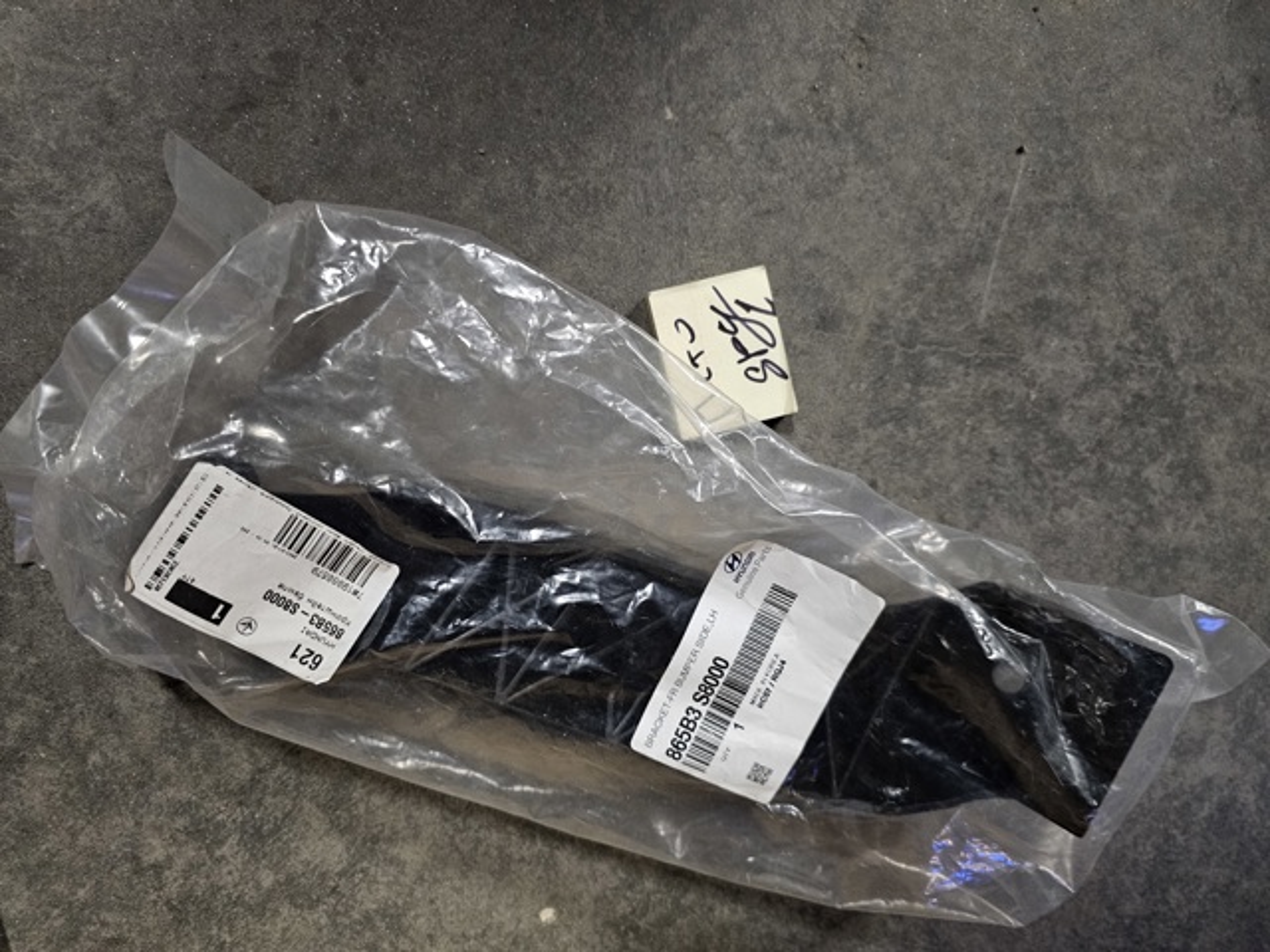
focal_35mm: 23
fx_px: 844
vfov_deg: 58.9
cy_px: 476
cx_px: 635
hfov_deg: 73.9
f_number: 1.7
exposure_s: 1/33.3
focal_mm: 6.3
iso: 500
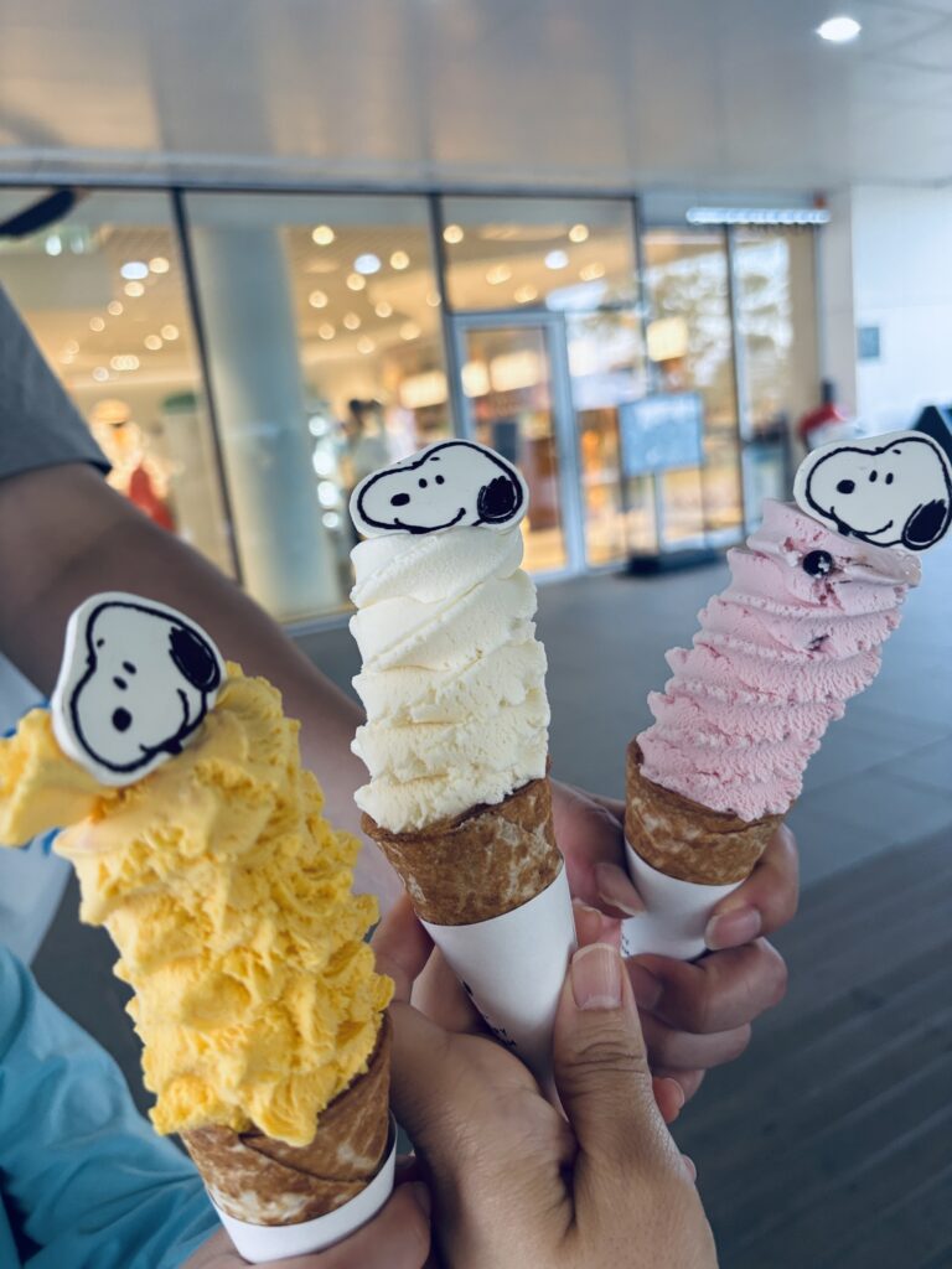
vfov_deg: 67.3
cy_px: 634
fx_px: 953
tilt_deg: -12.1
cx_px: 476
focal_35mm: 26
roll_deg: +5.4
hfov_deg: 53.1
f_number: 1.6
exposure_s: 1/60
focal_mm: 5.96
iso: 125
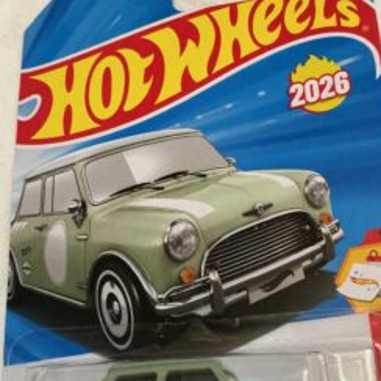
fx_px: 523
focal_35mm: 42
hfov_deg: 40.0
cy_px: 240
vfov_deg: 39.7
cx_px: 209
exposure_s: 1/60
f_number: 1.8
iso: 250
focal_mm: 3
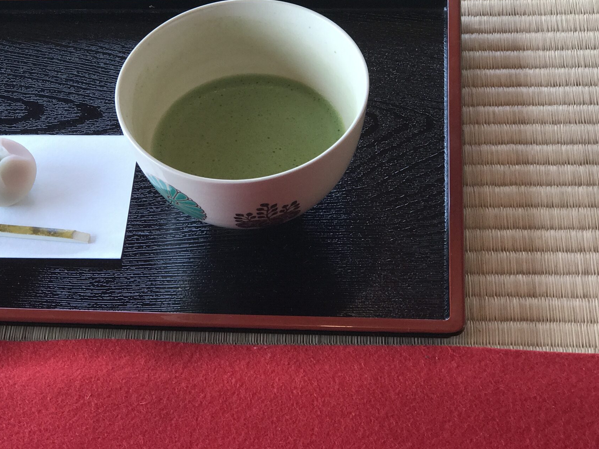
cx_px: 188
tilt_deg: -47.9
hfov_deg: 22.6
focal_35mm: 86
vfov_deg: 17.1
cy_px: 128
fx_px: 1488
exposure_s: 1/50
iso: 64
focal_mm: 6.6
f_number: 2.8
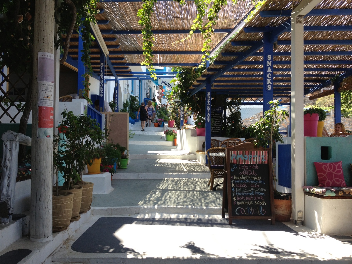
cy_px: 132
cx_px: 176
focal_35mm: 35
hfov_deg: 52.6
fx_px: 356
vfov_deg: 40.7
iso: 50
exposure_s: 1/317
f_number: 2.4
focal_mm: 4.28
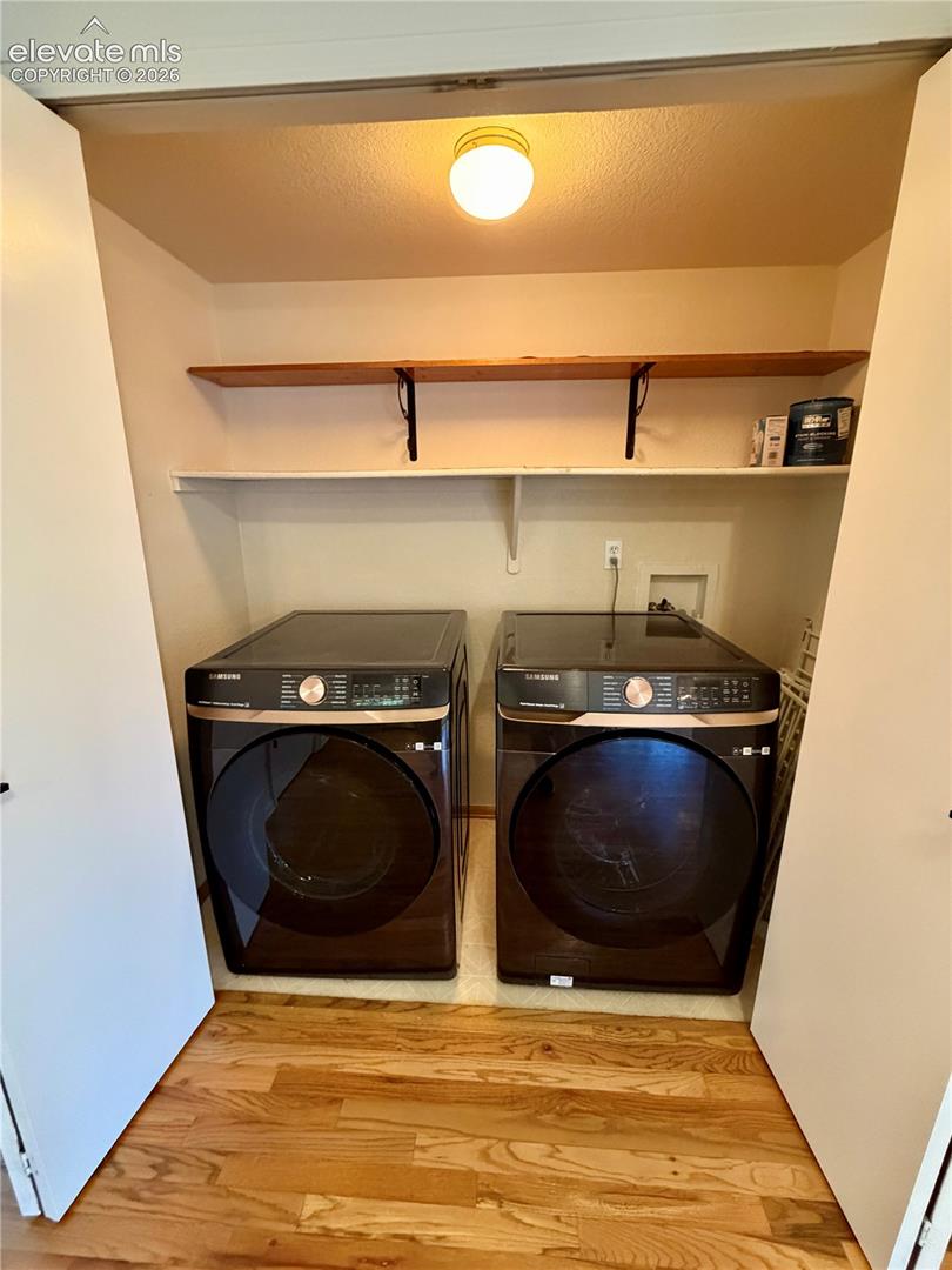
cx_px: 476
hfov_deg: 85.7
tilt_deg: -14.1
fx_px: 513
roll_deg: +0.5
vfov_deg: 102.1
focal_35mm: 14
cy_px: 635
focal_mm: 2.22
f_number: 2.2
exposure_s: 1/60
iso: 640
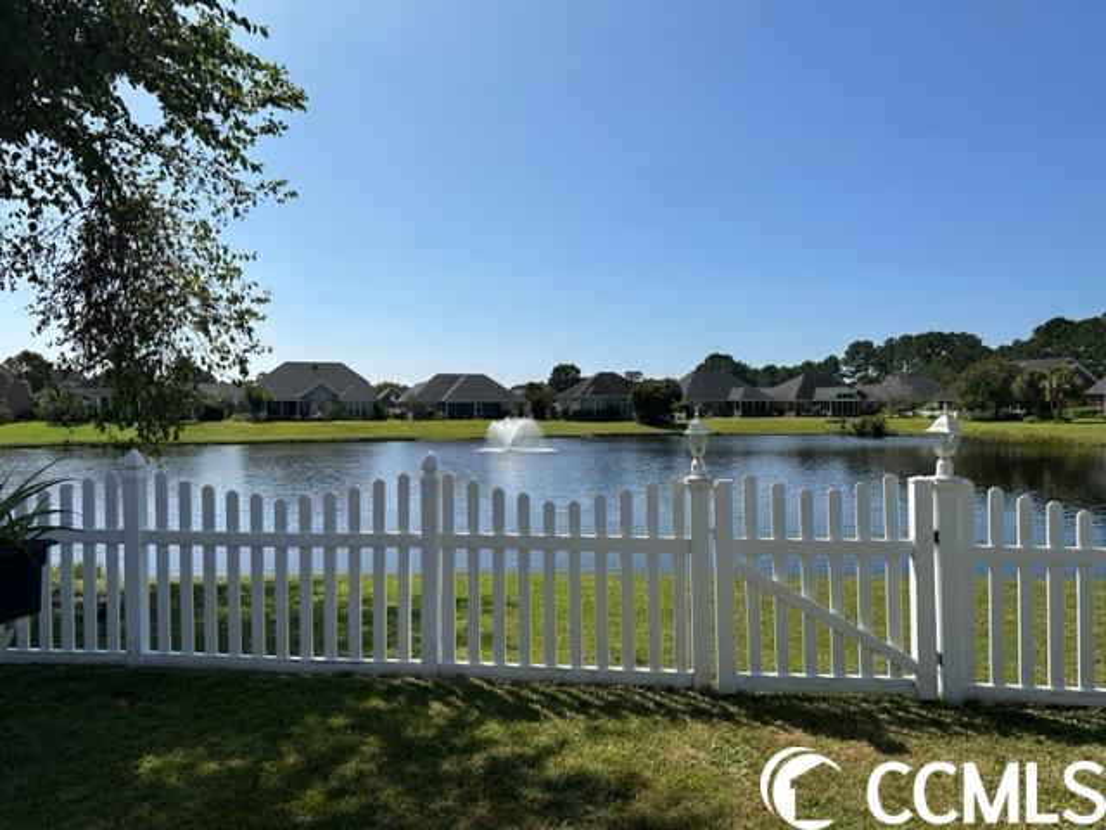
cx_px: 553
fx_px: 767
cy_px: 415
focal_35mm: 24
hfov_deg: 71.6
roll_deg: -0.2
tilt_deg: -1.5
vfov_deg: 56.8
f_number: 1.78
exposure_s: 1/7042
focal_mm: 6.86
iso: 80
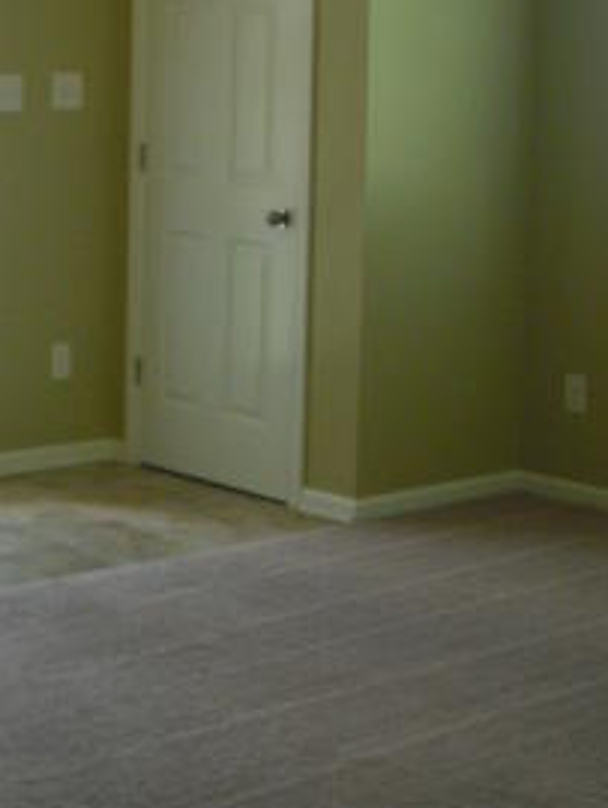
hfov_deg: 16.3
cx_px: 117
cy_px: 278
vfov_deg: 21.7
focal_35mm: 90
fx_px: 2104
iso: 200
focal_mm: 6.2
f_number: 2.8
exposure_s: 1/60
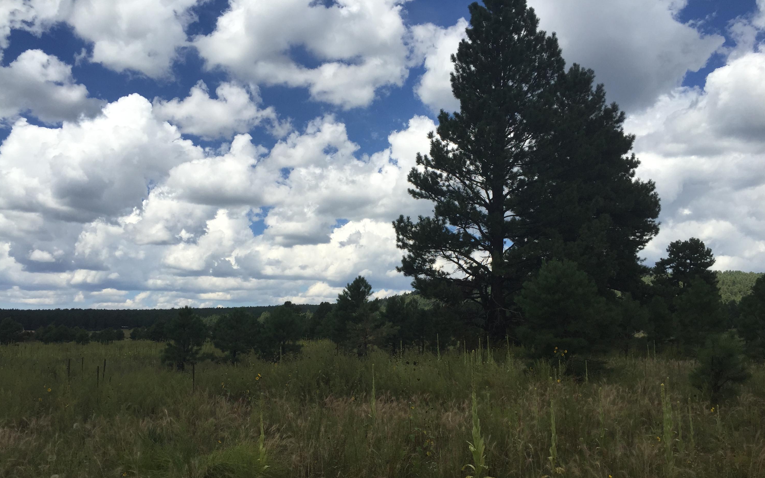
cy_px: 284
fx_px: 646
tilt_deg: +3.4
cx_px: 380
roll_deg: -1.3
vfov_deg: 40.4
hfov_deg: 61.2
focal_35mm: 31
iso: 32
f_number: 2.2
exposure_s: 1/2639
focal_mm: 4.15
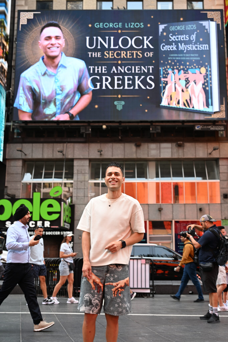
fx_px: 399
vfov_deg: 46.4
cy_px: 171
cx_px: 114
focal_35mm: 42
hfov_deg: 31.9
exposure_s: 1/250
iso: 200
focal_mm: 42
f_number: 4
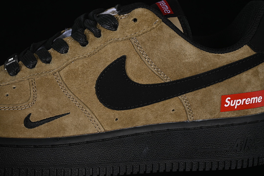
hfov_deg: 27.0
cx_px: 132
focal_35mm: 75
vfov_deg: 18.2
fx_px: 550
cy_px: 88
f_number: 7.1
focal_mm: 50
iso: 160
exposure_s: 1/60
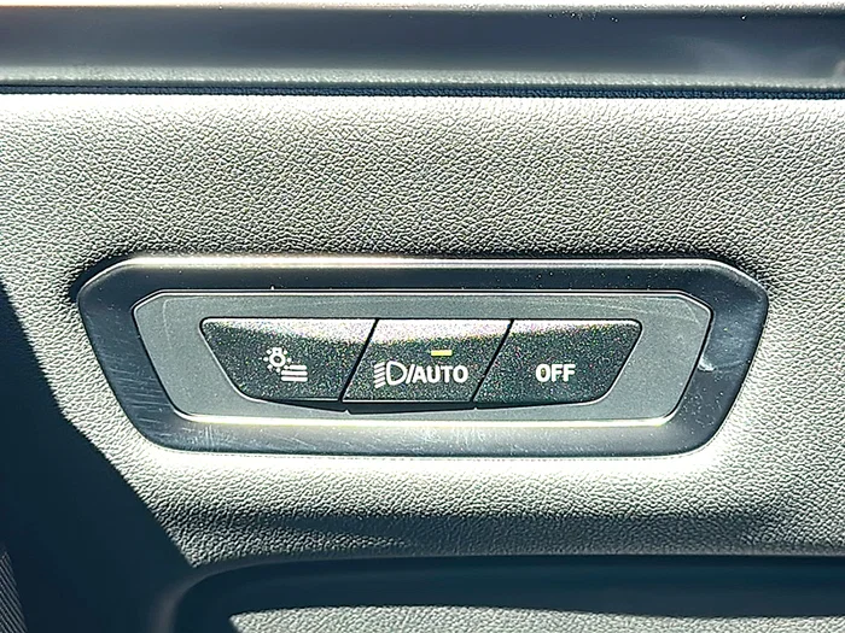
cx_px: 422
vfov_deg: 31.5
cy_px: 316
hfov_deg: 41.2
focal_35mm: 46
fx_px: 1123
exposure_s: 1/318
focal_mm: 6.86
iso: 80
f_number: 1.78
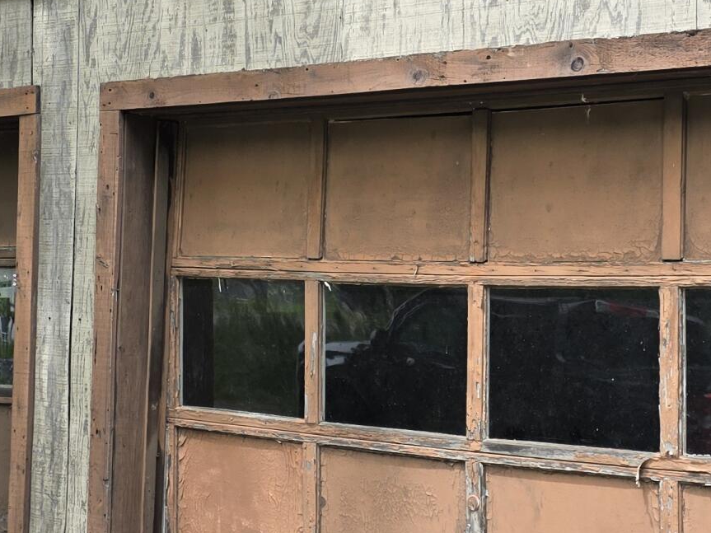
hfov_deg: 24.4
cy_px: 217
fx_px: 1643
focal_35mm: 80
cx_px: 436
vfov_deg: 18.4
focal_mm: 6.3
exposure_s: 1/359
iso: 32
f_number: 1.7
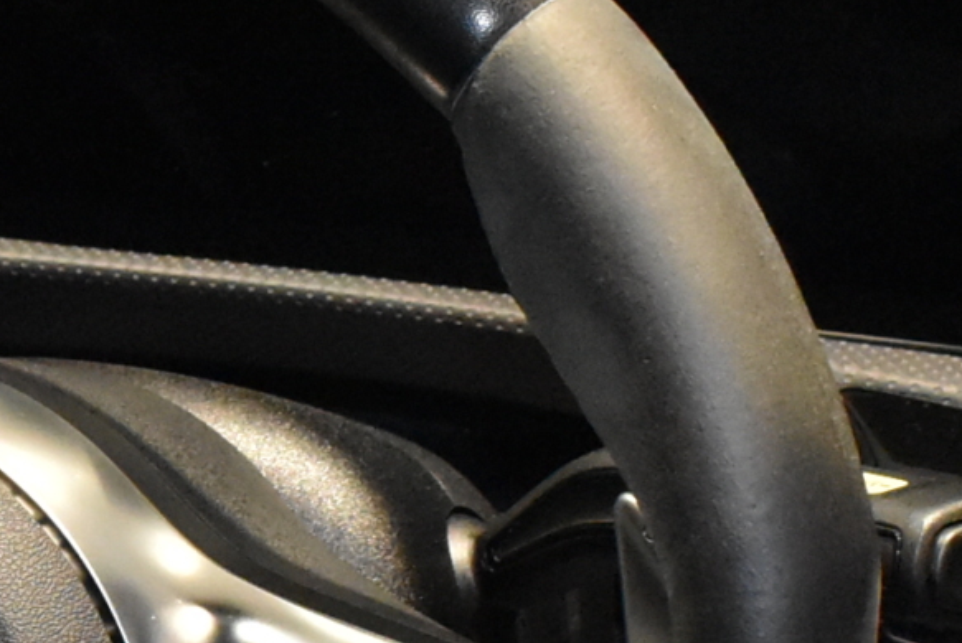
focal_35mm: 158
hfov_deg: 12.5
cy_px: 797
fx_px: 4226
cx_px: -370
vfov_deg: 8.6
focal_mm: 24
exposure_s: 1/60
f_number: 8
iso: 5600
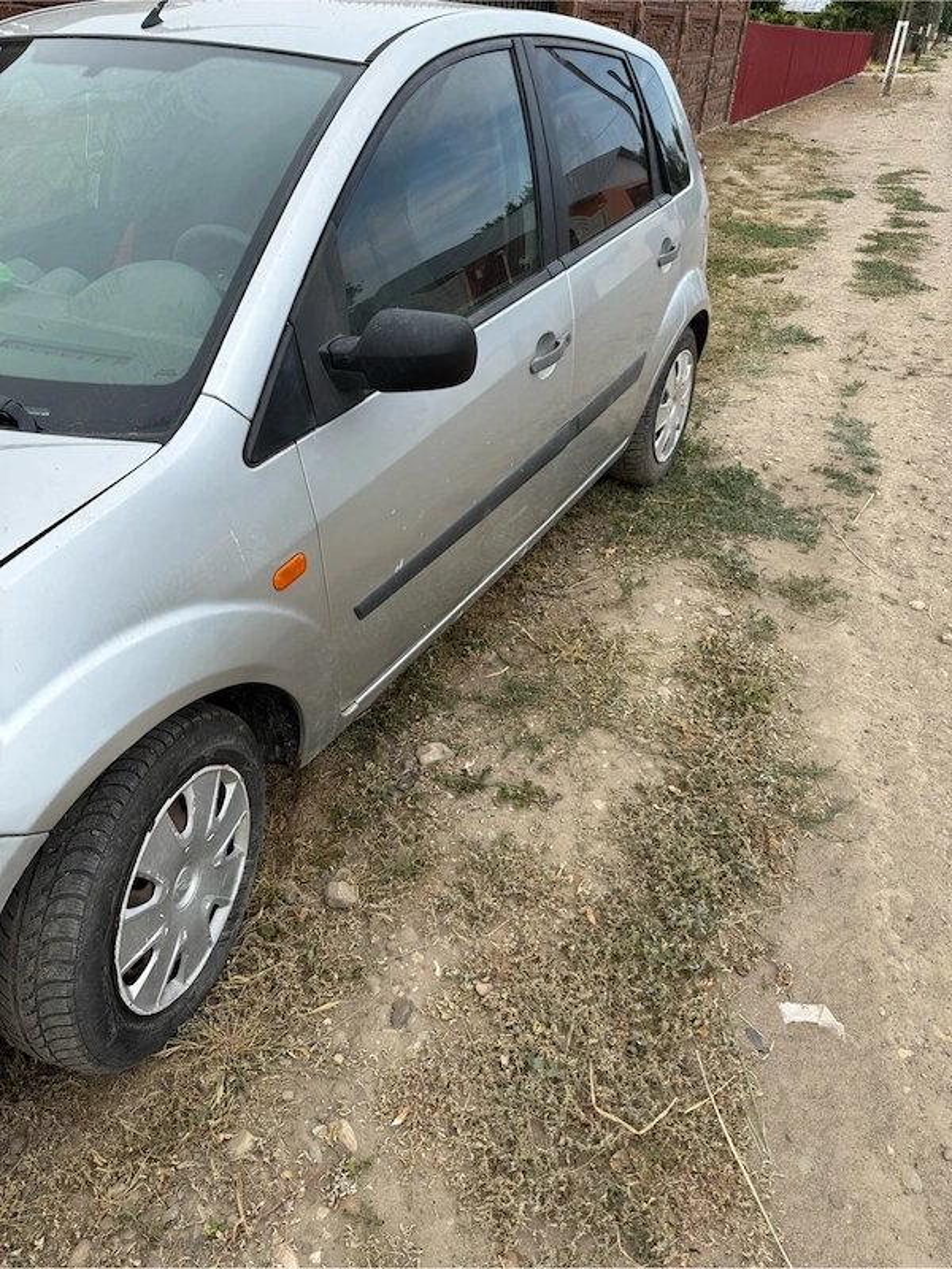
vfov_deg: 71.6
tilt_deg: -31.9
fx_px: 880
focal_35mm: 24
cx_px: 476
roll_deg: -2.7
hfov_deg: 56.8
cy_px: 634
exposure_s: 1/1437
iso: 80
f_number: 1.78
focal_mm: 6.76
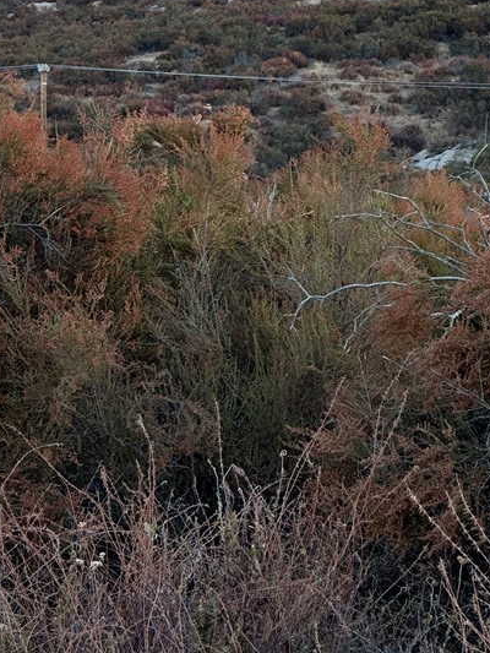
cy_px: 143
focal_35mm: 148
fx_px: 2792
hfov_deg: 10.0
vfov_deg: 13.3
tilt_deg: -3.8
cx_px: 105
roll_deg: -0.8
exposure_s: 1/127
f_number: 2.8
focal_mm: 9
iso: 32
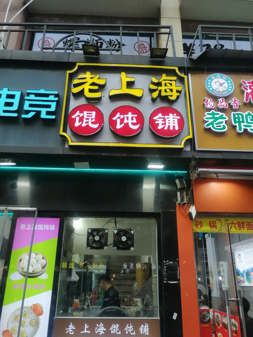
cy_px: 172
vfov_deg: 63.4
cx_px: 128
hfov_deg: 49.7
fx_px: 273
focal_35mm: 28
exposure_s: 1/435
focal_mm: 3.96
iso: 160
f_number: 1.8
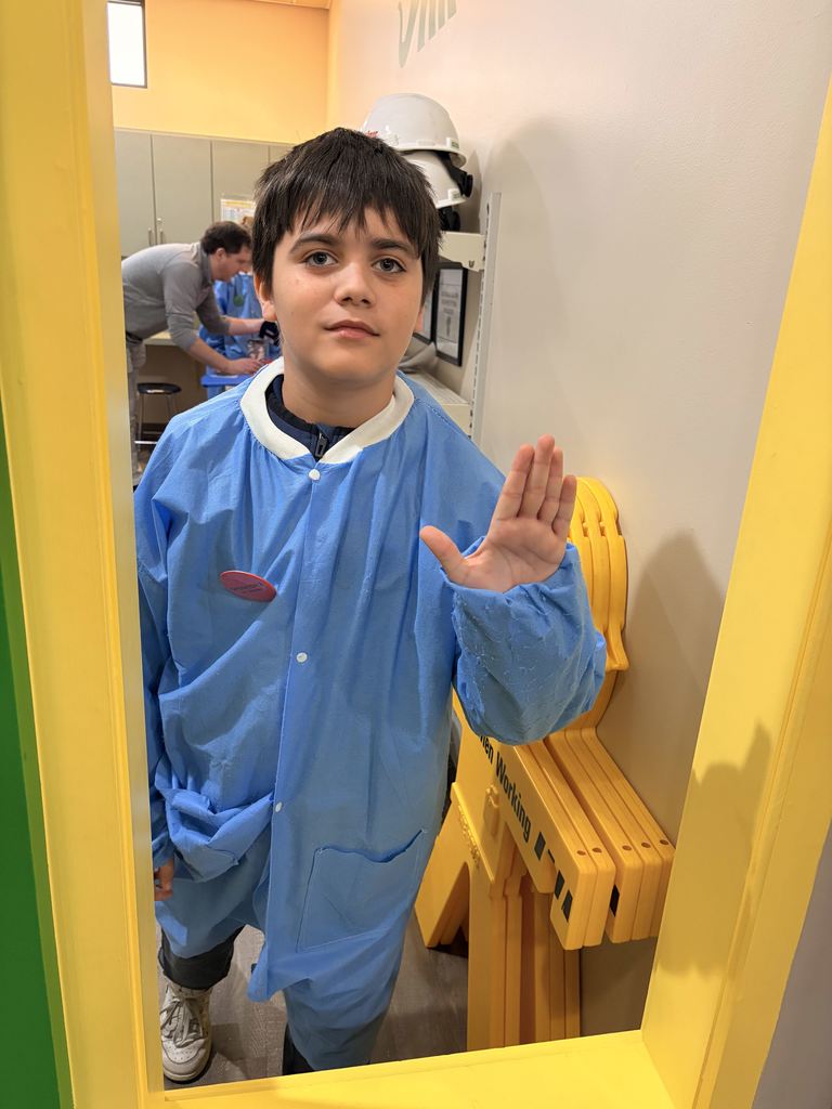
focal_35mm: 26
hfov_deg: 53.1
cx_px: 416
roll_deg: -3.8
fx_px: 833
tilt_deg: -20.0
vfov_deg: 67.3
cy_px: 554
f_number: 1.6
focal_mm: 5.96
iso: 320
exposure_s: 1/60
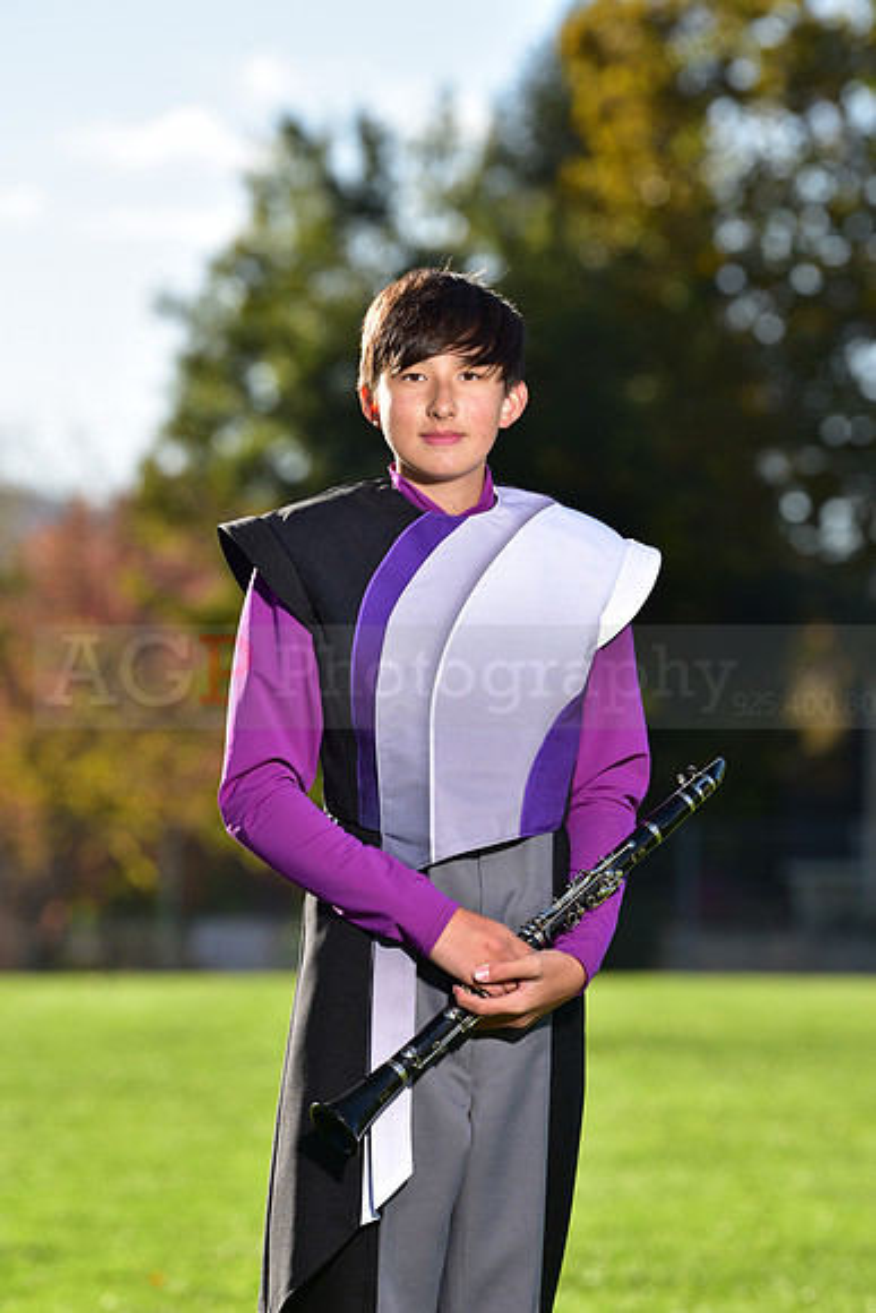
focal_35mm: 200
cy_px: 656
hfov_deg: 6.9
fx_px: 7295
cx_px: 438
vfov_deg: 10.3
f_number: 5.6
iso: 80
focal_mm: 200
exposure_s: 1/250
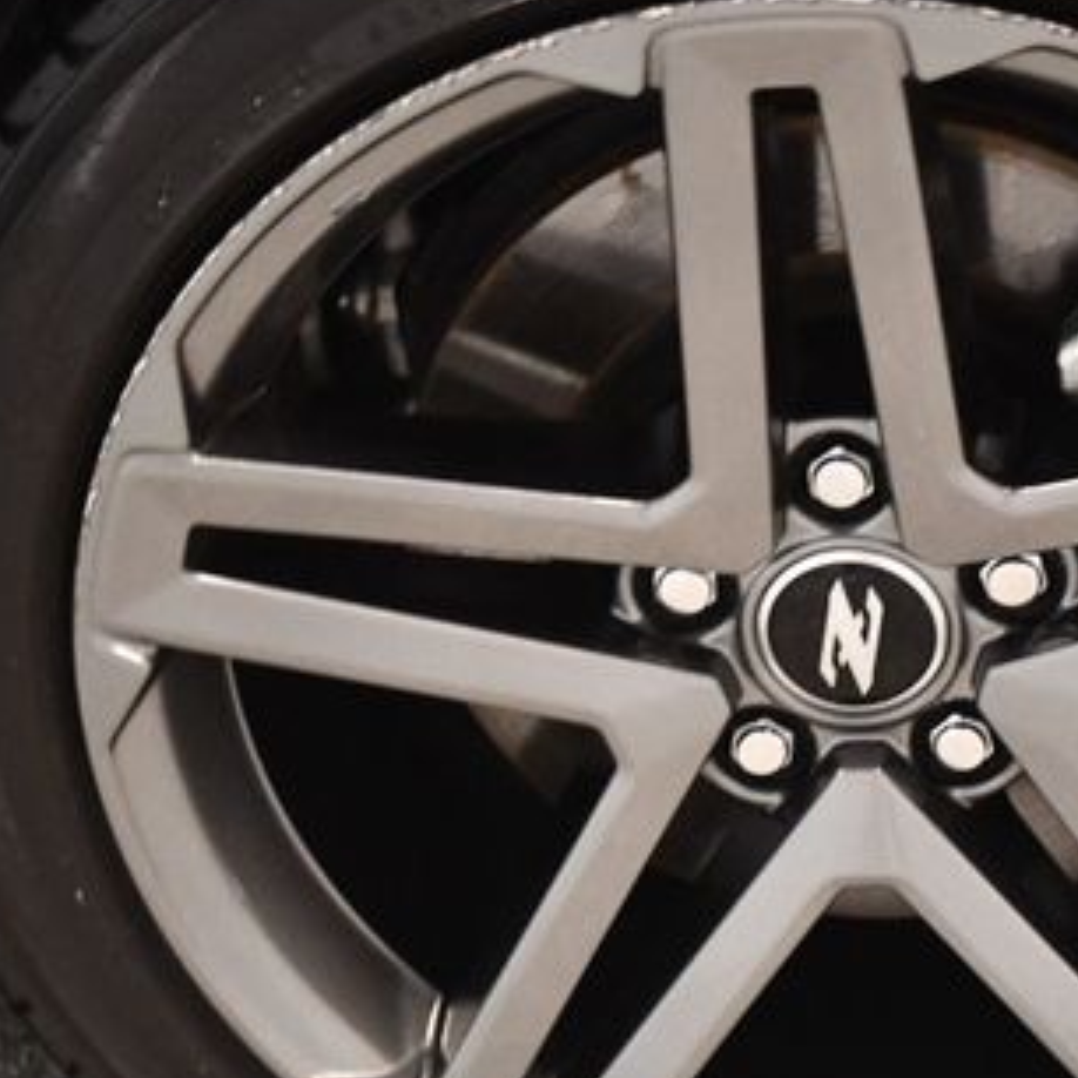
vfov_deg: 15.6
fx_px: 3946
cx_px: 807
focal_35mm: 112
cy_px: 585
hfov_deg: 15.5
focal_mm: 42
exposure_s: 1/60
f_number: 5.3
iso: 5000
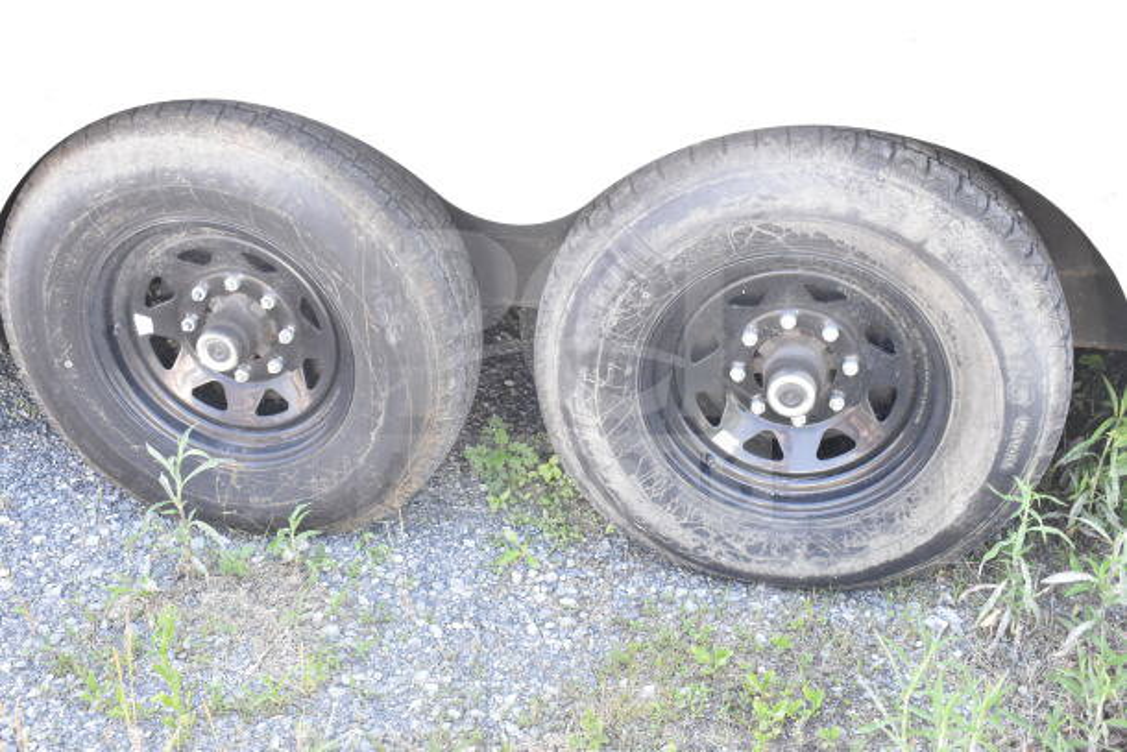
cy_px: 376
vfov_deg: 31.9
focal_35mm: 42
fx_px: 1315
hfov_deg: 46.4
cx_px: 564
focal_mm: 28
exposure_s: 1/200
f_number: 7.1
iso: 1600
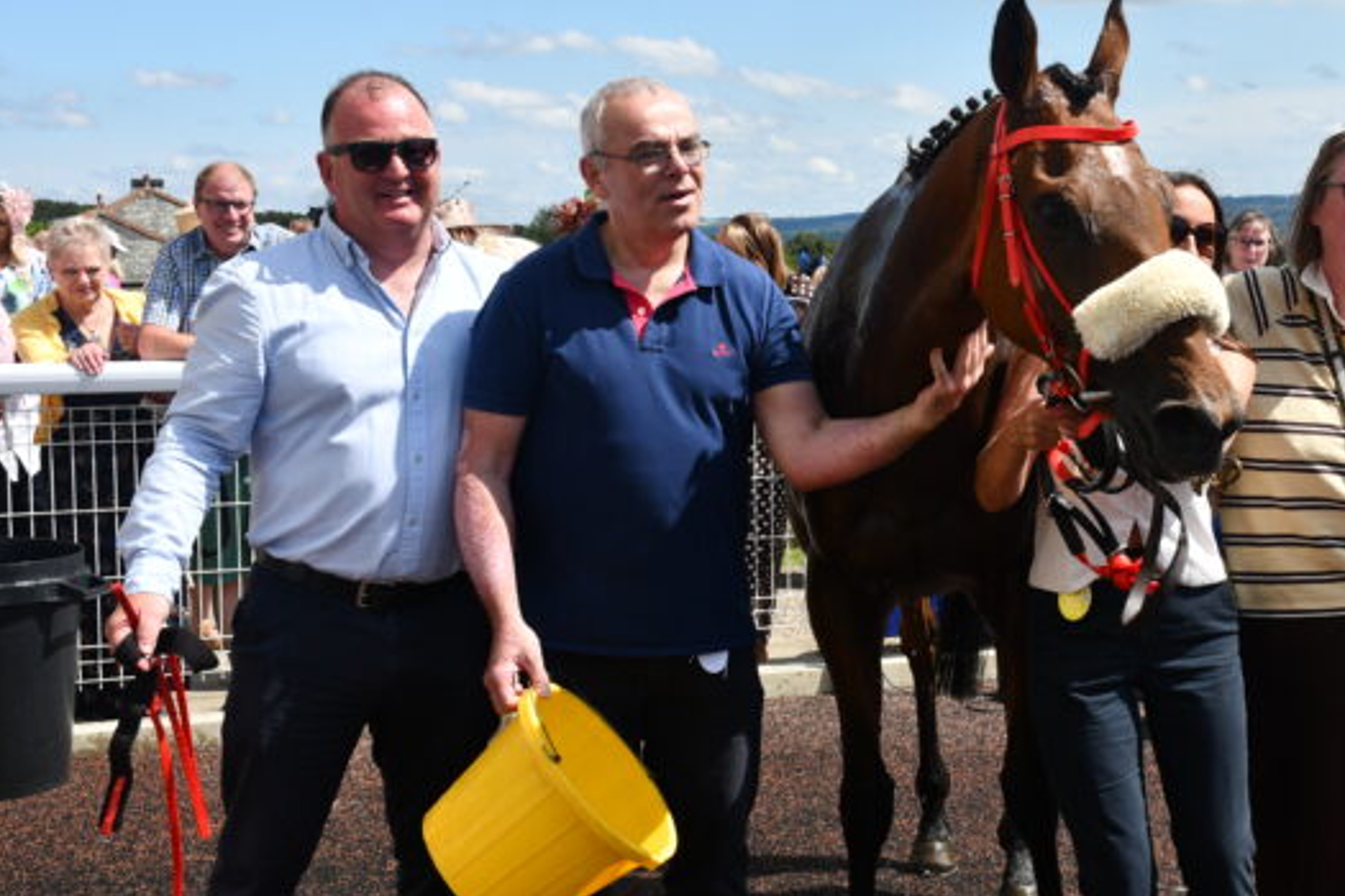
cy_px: 389
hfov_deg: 34.5
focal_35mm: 57
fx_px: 2129
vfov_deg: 23.8
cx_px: 976
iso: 100
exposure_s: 1/250
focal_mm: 26
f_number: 8
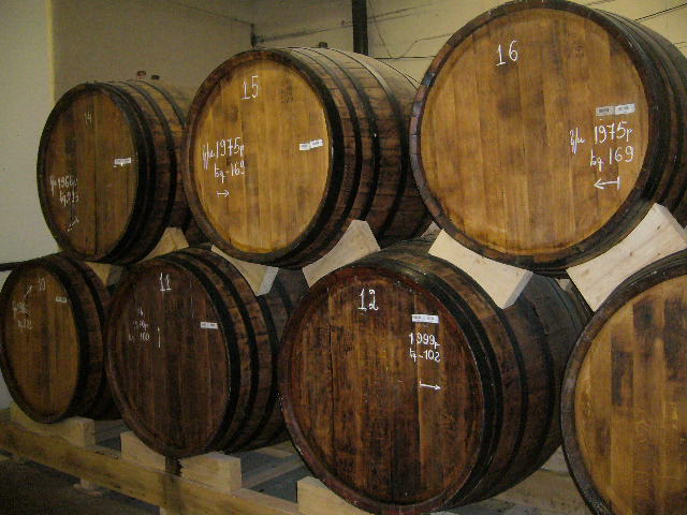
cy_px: 258
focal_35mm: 35
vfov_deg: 40.7
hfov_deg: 52.6
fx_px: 695
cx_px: 344
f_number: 2.8
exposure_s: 1/60
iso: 400
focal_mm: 5.8
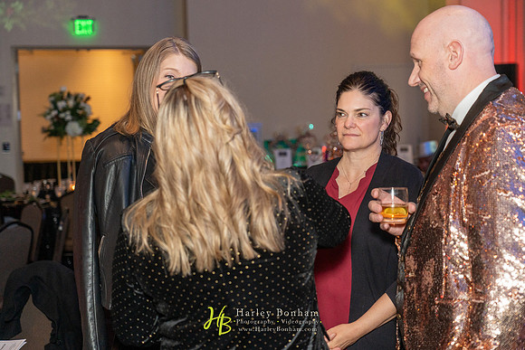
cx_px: 262
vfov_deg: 20.9
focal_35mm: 65
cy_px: 175
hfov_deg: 31.0
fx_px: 948
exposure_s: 1/125
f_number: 4
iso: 3200
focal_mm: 65
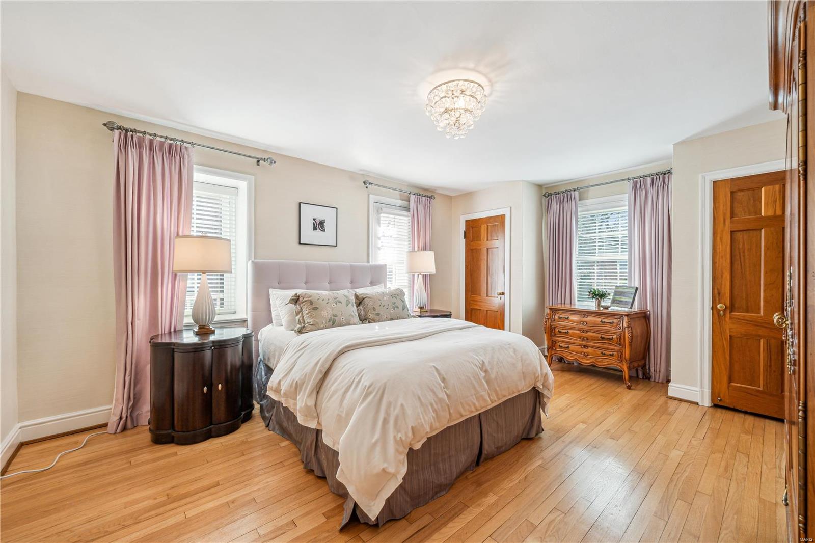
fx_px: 294
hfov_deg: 108.3
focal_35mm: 13
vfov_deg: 85.4
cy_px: 272
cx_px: 408
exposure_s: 1/50
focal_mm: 13
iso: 400
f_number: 8
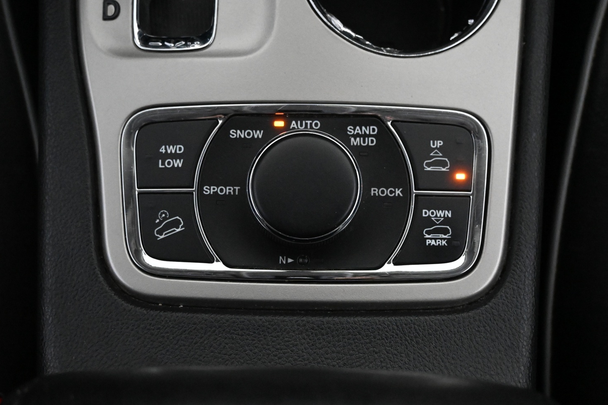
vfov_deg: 32.8
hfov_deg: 47.6
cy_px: 205
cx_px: 295
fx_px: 690
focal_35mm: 41
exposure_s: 1/60
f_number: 4.2
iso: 6400
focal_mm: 24.5
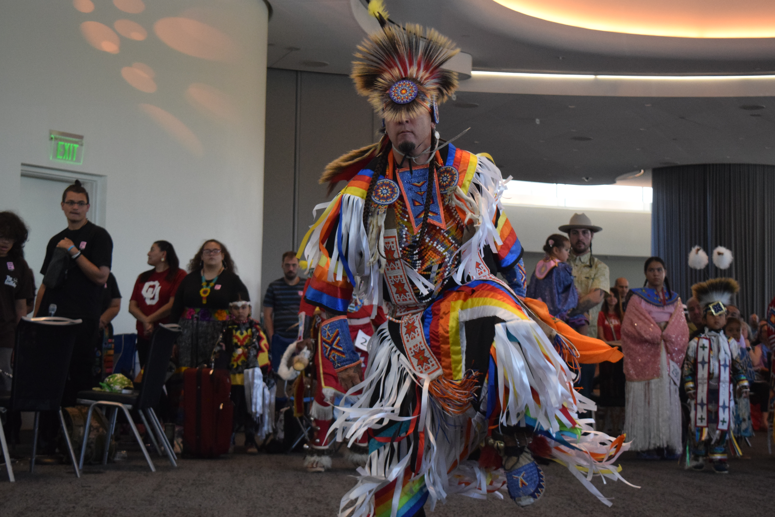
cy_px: 258
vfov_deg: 22.6
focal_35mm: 60
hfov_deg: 33.4
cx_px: 388
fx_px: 1292
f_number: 4.8
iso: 2500
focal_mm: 40
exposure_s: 1/500
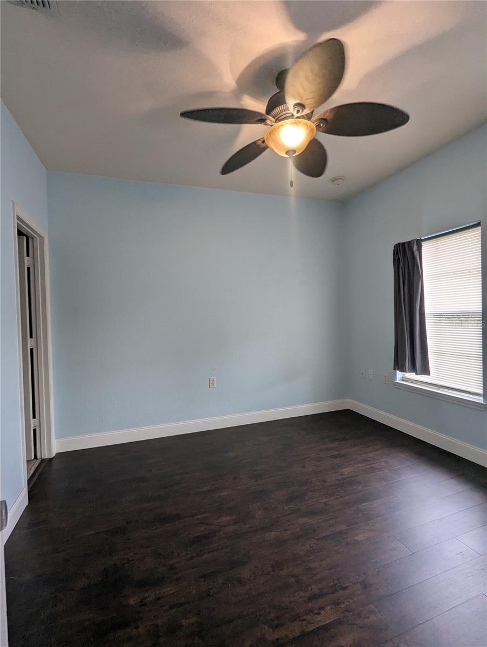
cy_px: 324
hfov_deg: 78.2
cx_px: 244
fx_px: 299
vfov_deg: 94.4
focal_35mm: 16
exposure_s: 1/120
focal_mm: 2.35
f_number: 2.2
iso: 107
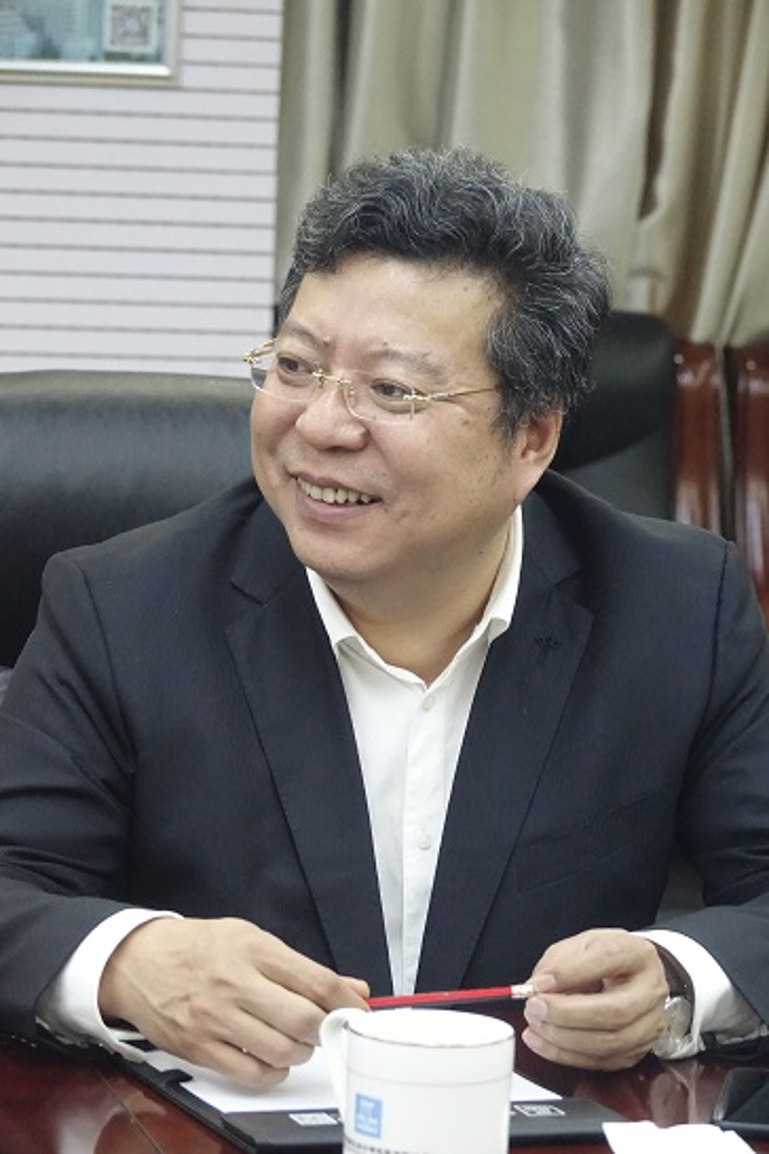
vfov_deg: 15.2
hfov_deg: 10.2
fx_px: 4325
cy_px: 577
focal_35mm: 135
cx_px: 384
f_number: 4
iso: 5000
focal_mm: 49.51
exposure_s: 1/160
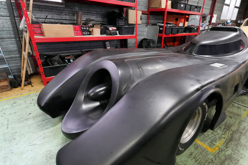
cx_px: 146
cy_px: 81
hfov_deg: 83.2
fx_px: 138
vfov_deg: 61.9
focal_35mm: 20
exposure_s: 1/60
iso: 3200
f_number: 5.6
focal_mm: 14
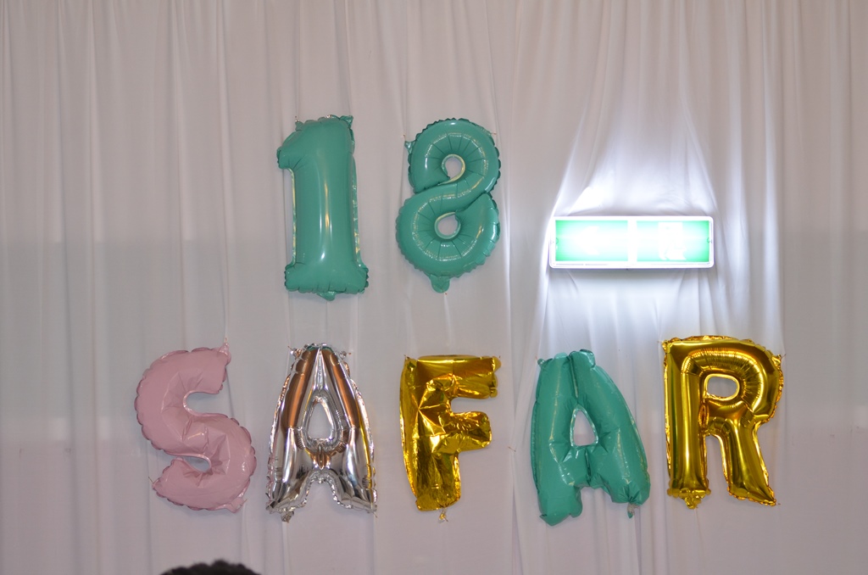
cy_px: 288
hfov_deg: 19.5
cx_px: 434
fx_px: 2526
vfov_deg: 13.0
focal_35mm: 105
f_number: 4
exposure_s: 1/60
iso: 560
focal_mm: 70
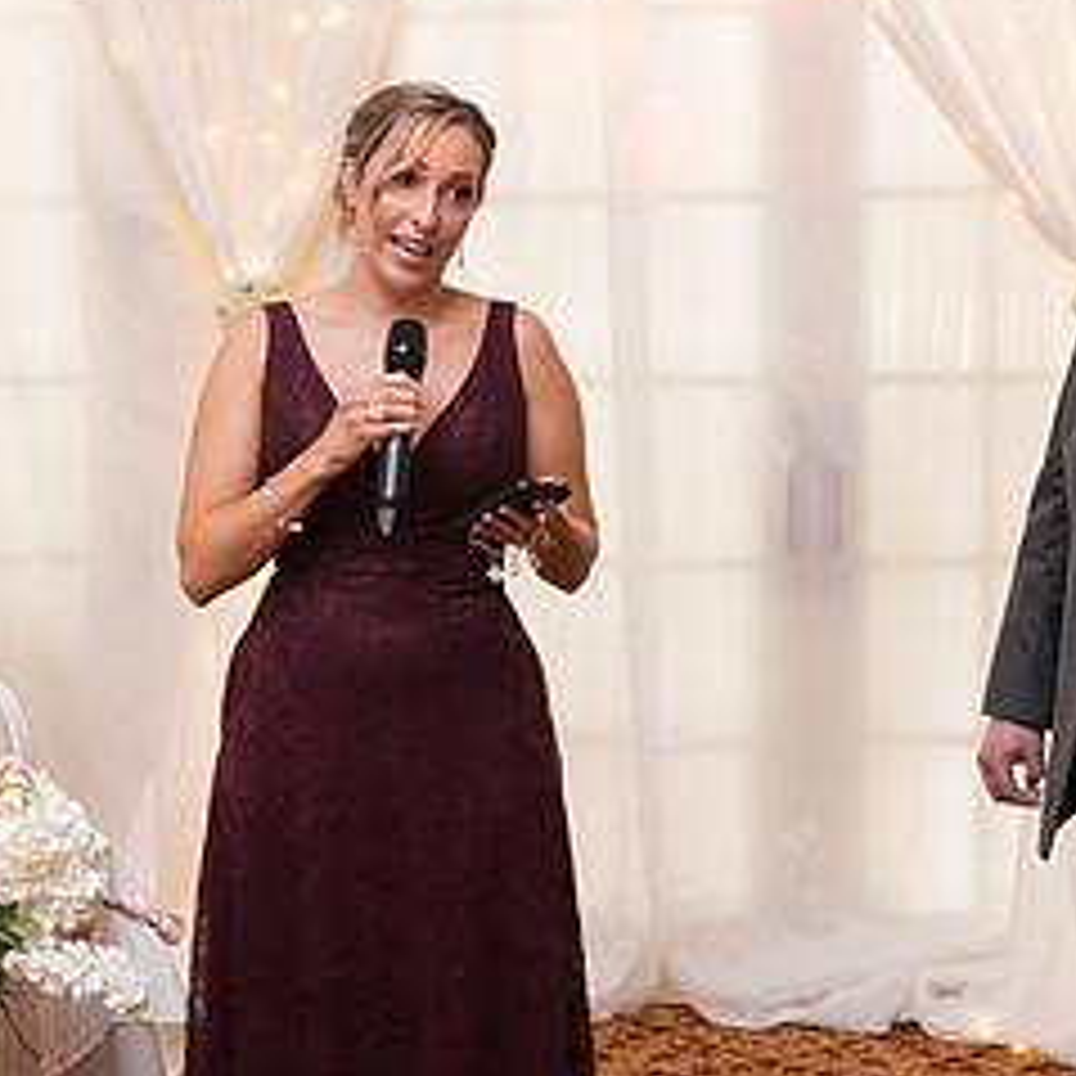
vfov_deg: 21.6
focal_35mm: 80
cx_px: 419
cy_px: 693
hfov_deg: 21.6
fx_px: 2813
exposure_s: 1/125
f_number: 5
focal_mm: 50
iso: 3200
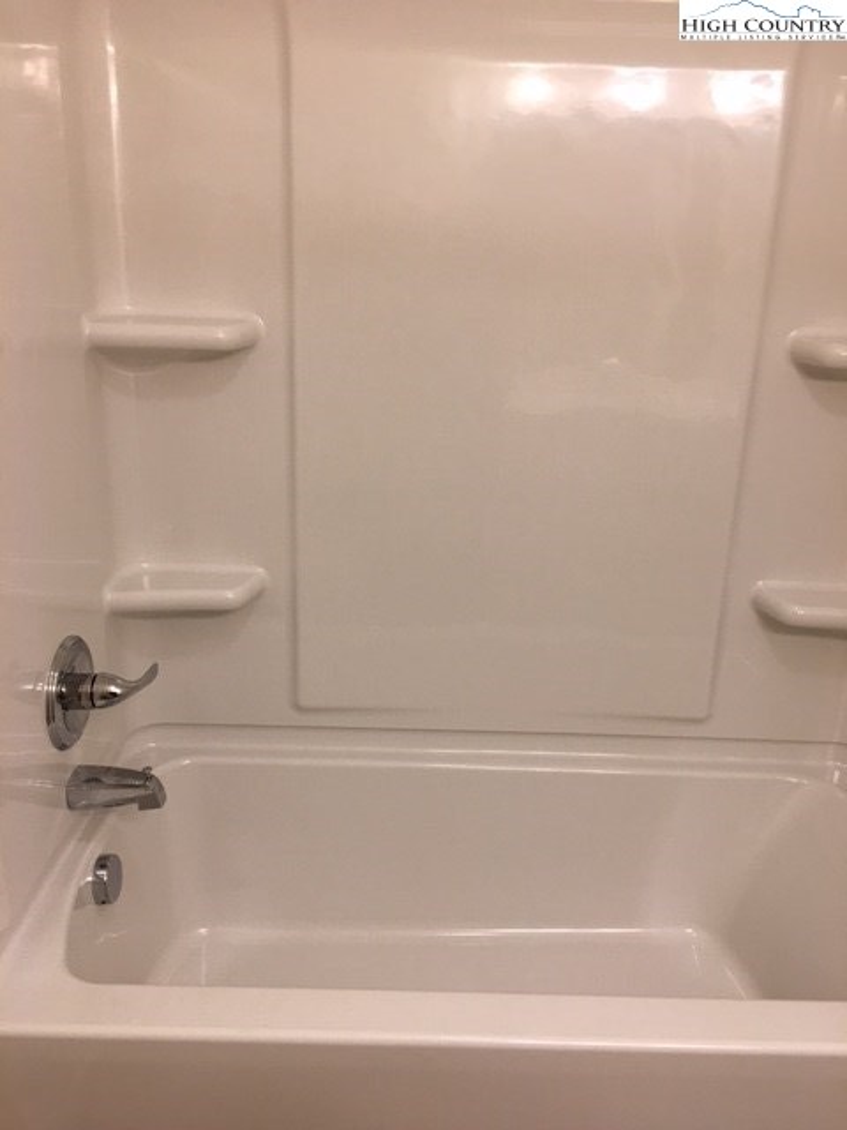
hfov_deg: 48.2
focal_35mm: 29
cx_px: 424
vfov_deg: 61.7
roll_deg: -1.2
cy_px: 565
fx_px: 946
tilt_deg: -17.0
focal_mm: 4.15
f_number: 2.2
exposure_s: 1/30
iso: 32
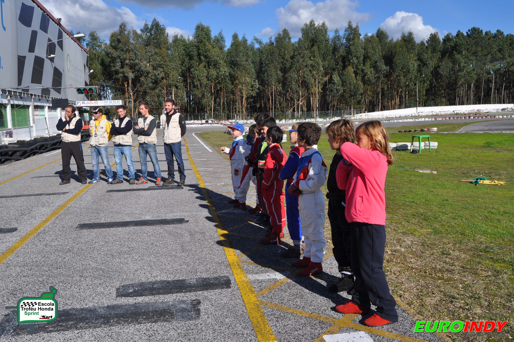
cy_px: 171
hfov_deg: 57.3
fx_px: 471
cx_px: 257
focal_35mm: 33
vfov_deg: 39.9
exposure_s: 1/400
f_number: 10
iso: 200
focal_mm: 22
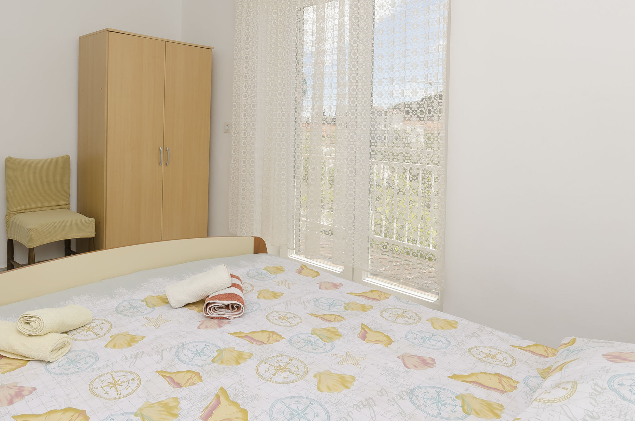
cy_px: 166
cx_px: 255
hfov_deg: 75.4
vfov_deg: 54.5
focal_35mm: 23
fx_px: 405
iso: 100
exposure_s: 1/100
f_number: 9
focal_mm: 10
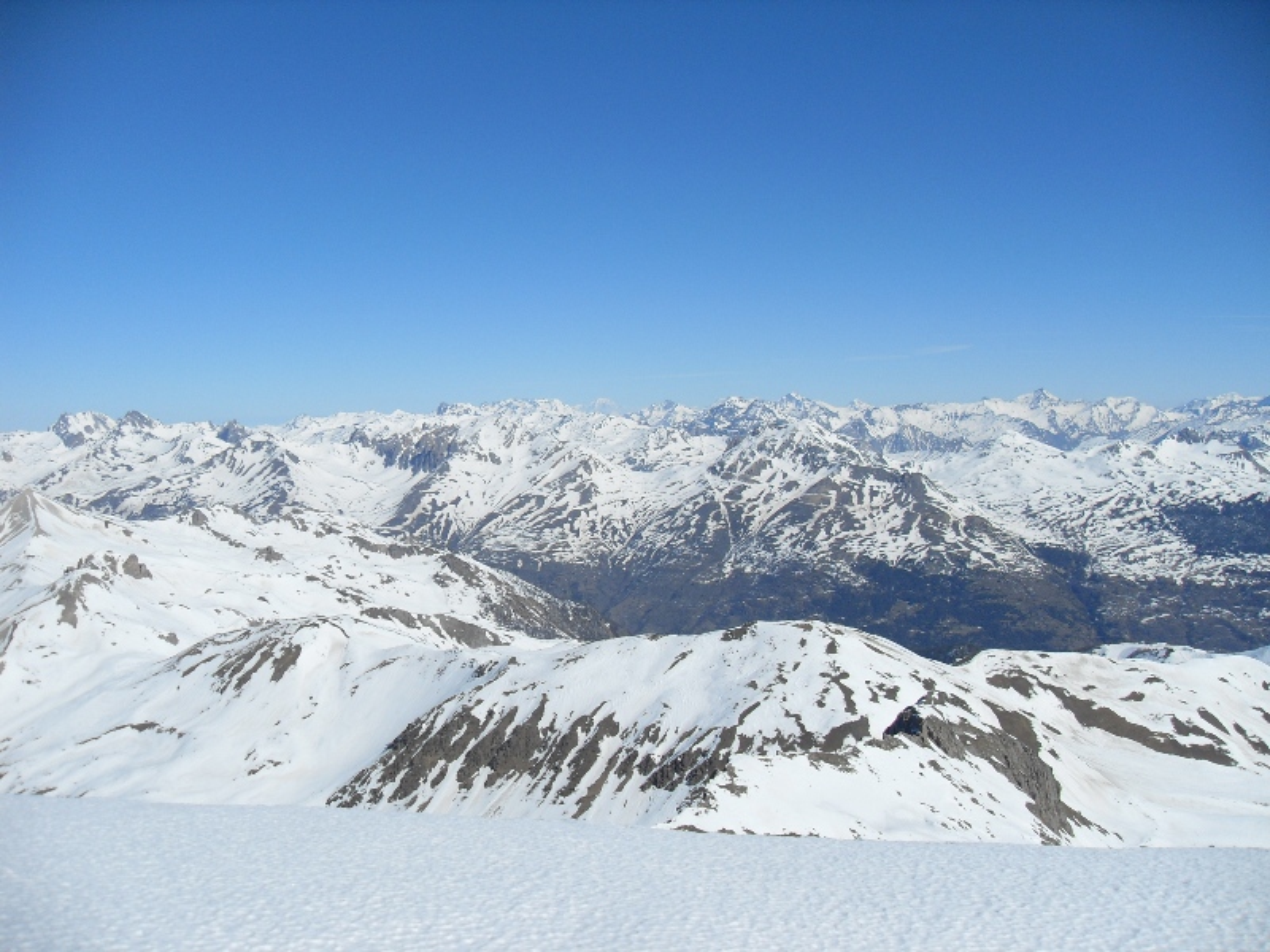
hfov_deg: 52.6
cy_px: 476
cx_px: 635
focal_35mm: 35
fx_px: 1284
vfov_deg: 40.7
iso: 80
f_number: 7
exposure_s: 1/750
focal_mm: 6.3
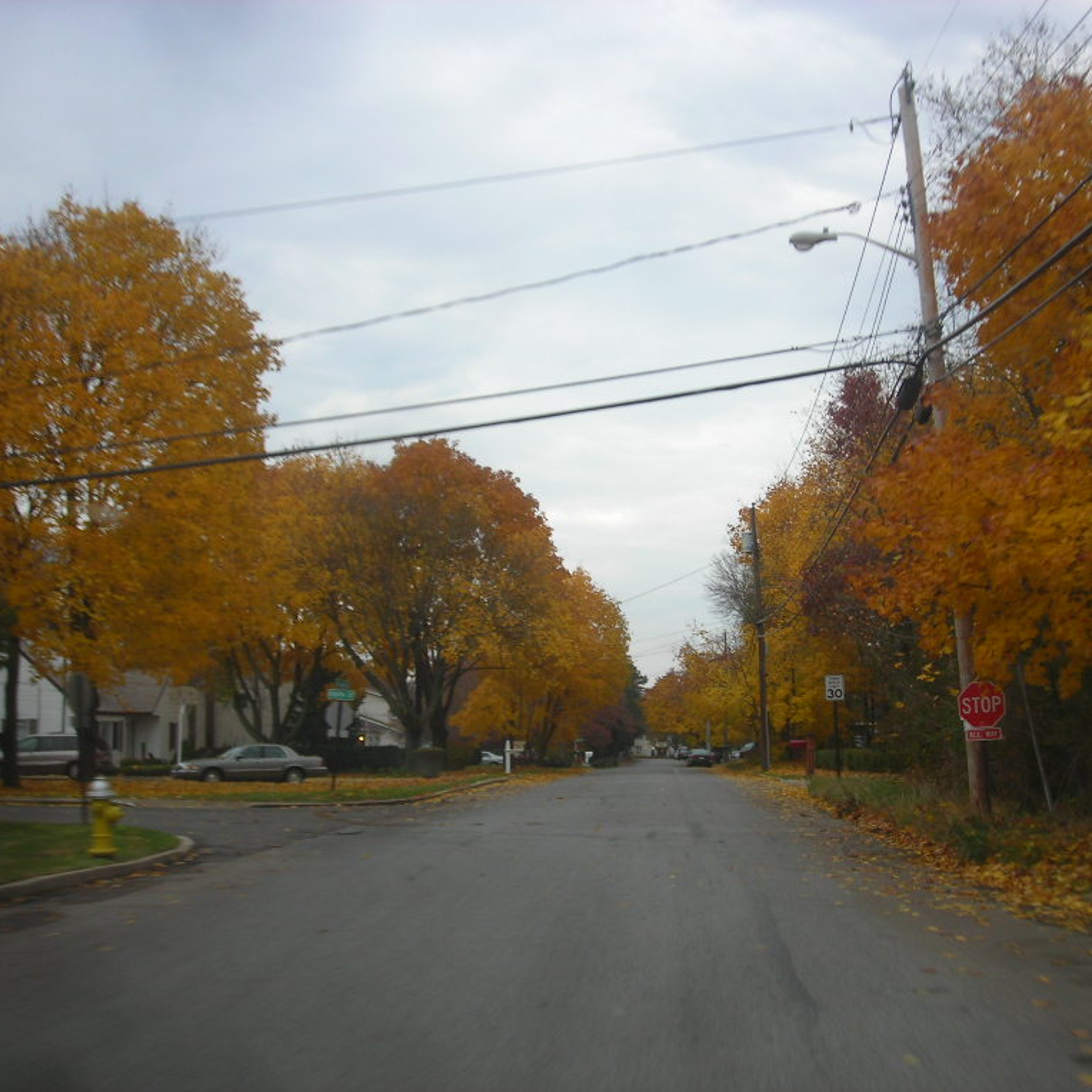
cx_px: 683
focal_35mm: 45
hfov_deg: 37.3
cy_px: 546
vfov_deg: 37.6
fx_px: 1606
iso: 50
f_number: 3.2
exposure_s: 1/46.4
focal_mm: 6.3
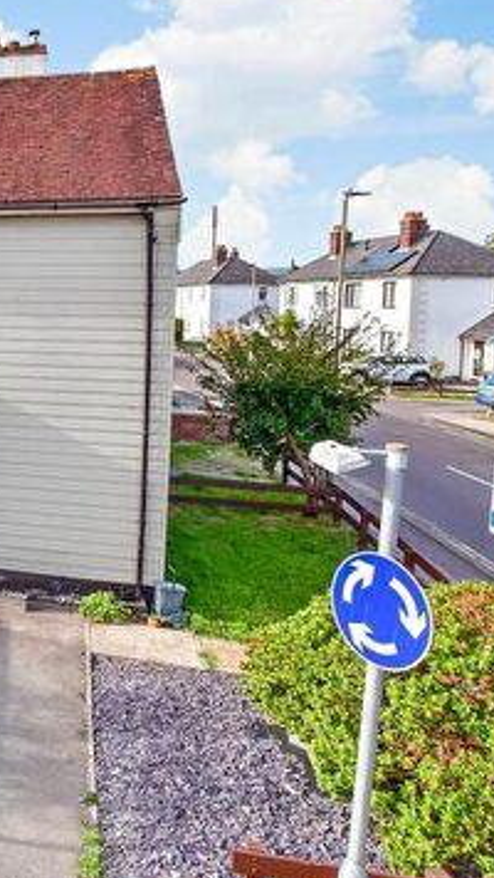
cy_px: 345
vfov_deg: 62.0
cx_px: -163
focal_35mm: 31
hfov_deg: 29.6
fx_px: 721
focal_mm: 10
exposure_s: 1/320
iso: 400
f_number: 8
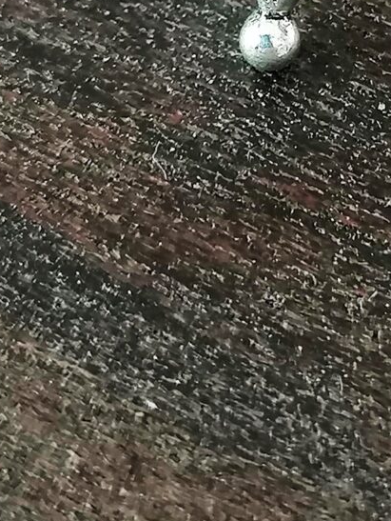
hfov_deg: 10.2
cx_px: 352
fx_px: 2181
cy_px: -29
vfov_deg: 13.4
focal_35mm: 145
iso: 160
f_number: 1.8
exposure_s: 1/33.3
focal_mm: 4.75
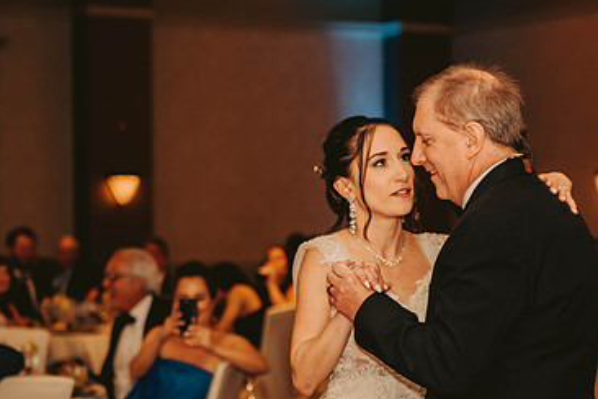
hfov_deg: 17.2
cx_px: 340
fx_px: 1977
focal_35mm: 119
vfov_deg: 11.5
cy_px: 254
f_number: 2.8
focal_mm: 75
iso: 500
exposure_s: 1/60
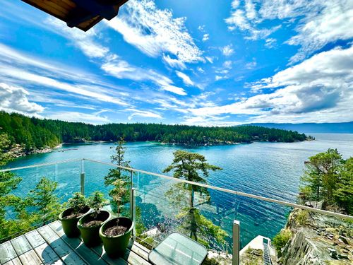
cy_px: 132
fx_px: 143
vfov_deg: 85.7
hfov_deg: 102.1
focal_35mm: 14
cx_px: 176
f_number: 2.2
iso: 50
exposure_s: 1/4464
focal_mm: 2.22
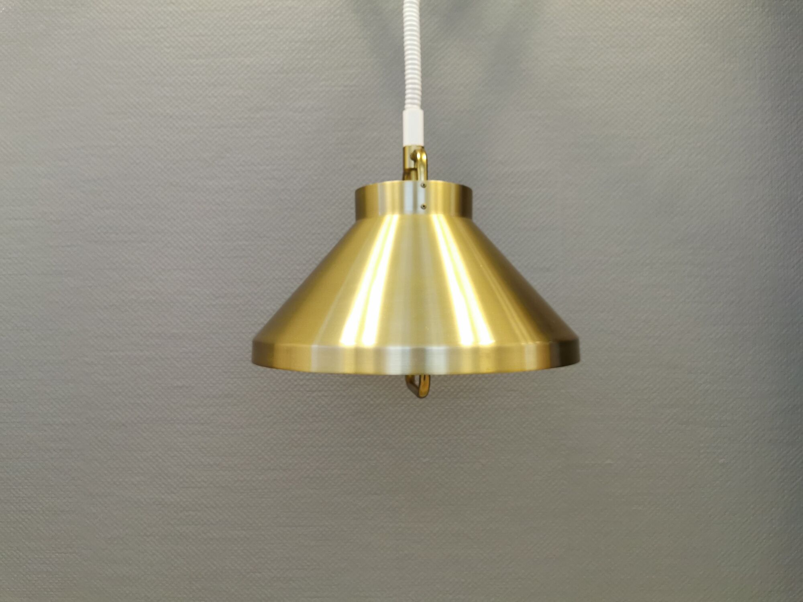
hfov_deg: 65.3
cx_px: 402
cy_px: 301
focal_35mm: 27
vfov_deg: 51.4
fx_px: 626
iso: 160
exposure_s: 1/50
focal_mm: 5.56
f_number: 1.6
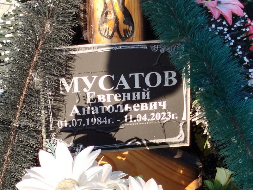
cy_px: 95
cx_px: 126
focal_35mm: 33
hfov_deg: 55.4
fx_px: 241
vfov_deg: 42.9
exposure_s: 1/168
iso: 50
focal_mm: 5.31
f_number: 1.7
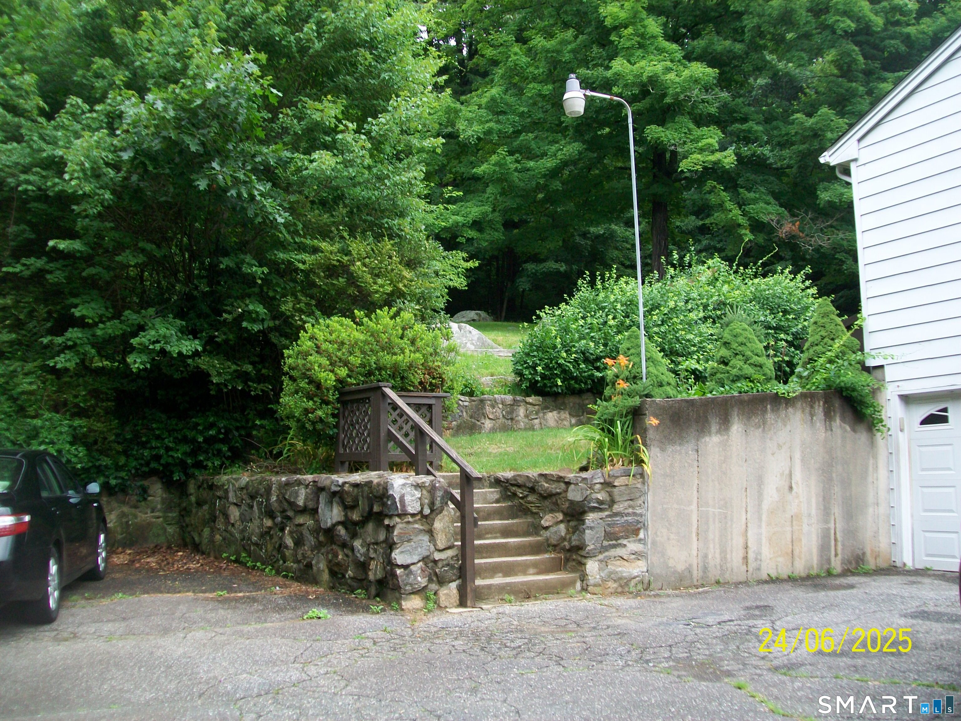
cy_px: 360
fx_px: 999
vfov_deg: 39.7
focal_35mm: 36
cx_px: 480
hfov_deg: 51.4
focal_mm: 6
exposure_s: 1/125
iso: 64
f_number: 2.7
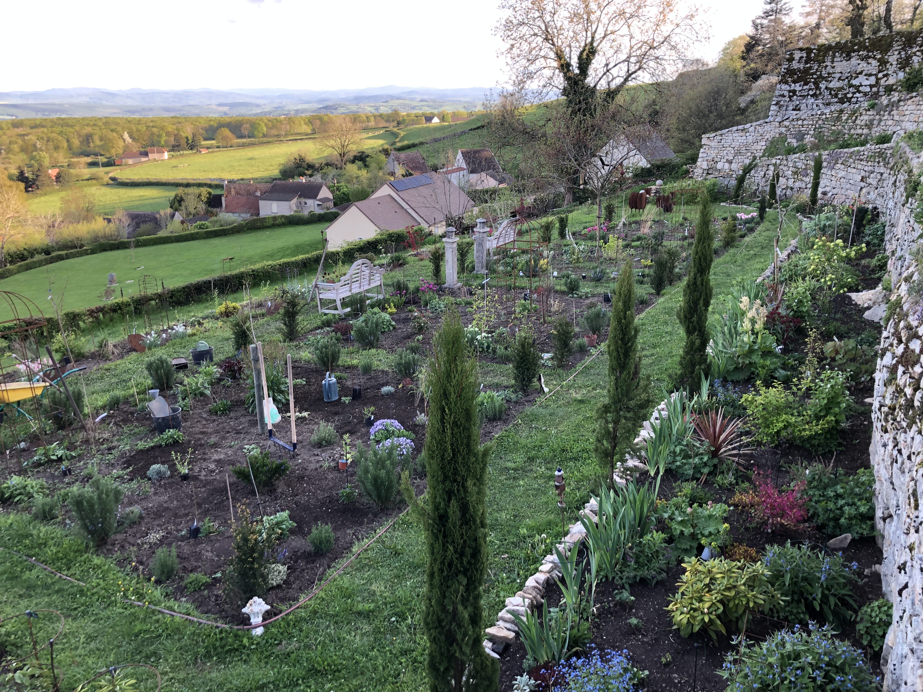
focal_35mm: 28
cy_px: 346
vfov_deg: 49.7
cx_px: 462
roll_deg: -0.3
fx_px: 747
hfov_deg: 63.4
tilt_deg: -20.8
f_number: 1.8
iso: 25
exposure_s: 1/120
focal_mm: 3.99
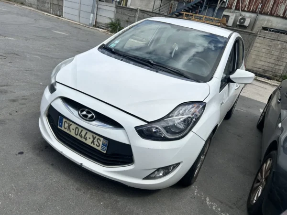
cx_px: 144
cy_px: 108
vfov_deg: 53.1
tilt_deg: -19.9
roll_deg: -13.2
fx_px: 216
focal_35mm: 26
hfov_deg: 67.3
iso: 50
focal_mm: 5.7
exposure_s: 1/5319
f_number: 1.5
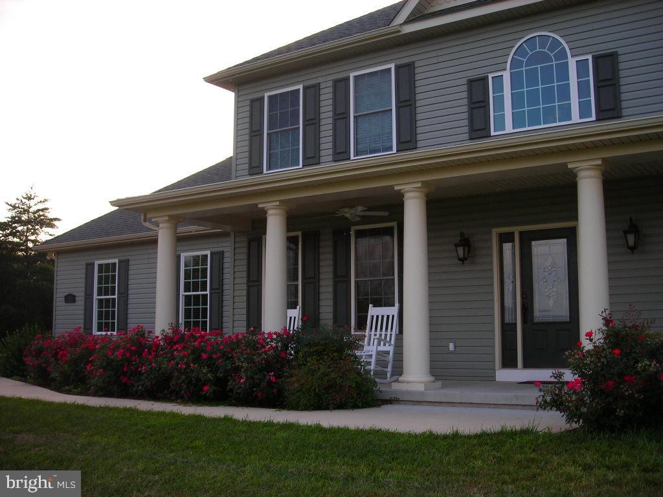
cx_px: 332
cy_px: 248
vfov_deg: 37.7
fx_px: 728
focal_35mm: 38
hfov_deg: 49.0
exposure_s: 1/155
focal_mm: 6.3
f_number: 3.2
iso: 50
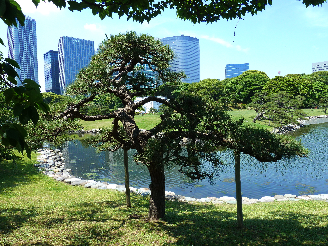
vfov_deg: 54.9
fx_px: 237
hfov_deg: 69.4
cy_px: 123
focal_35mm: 25
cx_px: 164
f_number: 4
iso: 80
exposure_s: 1/250
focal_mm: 4.1
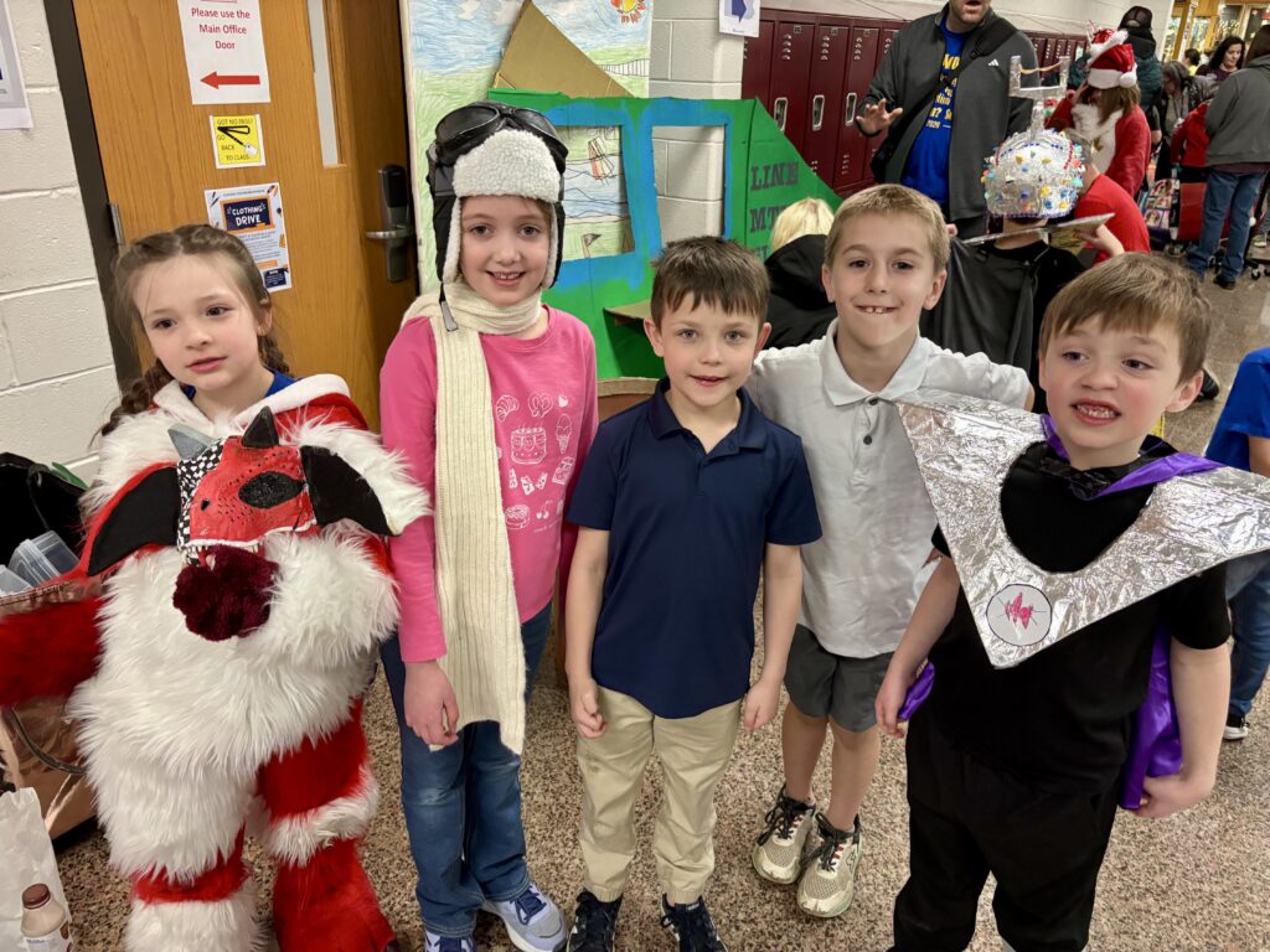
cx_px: 635
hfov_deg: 67.3
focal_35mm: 26
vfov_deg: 53.1
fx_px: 954
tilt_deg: -23.6
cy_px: 476
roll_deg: -1.6
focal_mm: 5.96
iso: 320
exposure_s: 1/60
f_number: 1.6
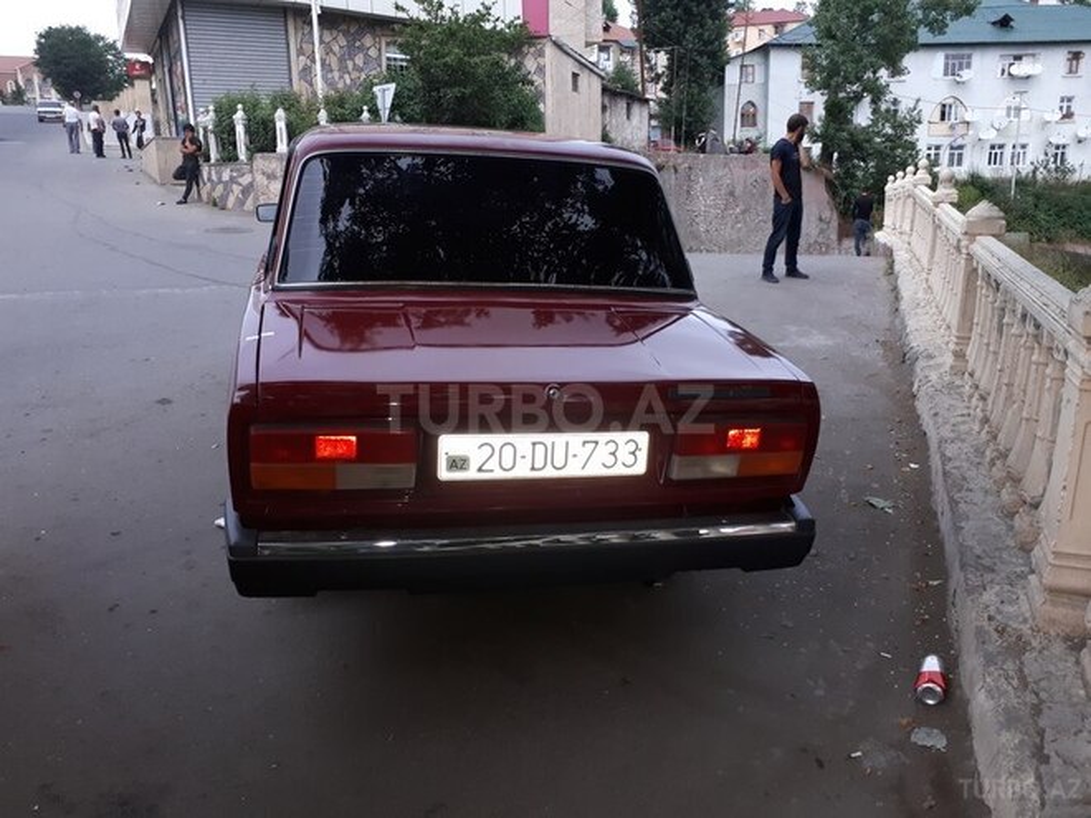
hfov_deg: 65.3
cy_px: 409
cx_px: 546
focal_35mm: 27
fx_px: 851
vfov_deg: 51.4
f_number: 1.9
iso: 125
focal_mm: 3.6
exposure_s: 1/33
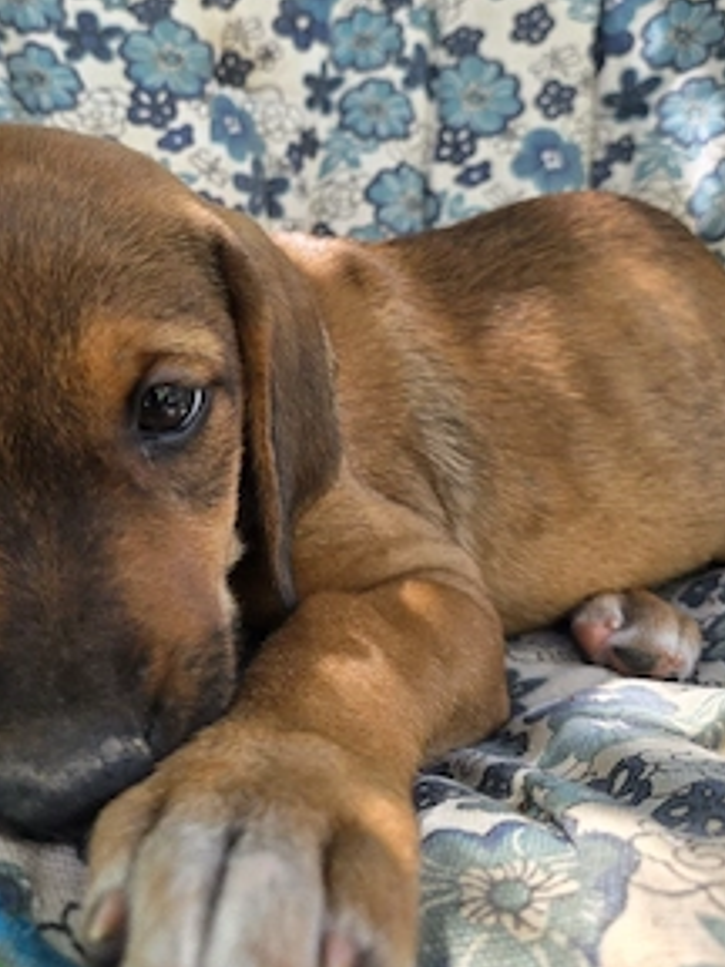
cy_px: 326
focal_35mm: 32
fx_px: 894
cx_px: 258
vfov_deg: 55.7
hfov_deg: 43.7
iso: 32
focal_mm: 6.3
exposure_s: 1/182
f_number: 1.7
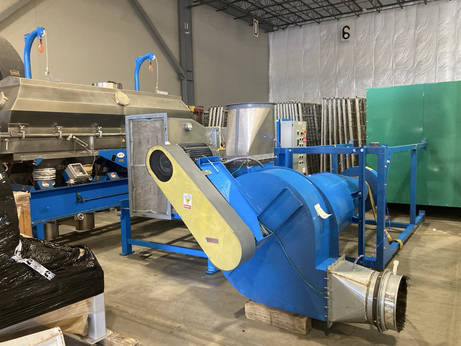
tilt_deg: -6.4
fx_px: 373
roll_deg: +0.3
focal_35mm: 28
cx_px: 230
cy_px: 173
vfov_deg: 49.7
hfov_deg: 63.4
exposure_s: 1/40
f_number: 1.8
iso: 320
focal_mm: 3.99
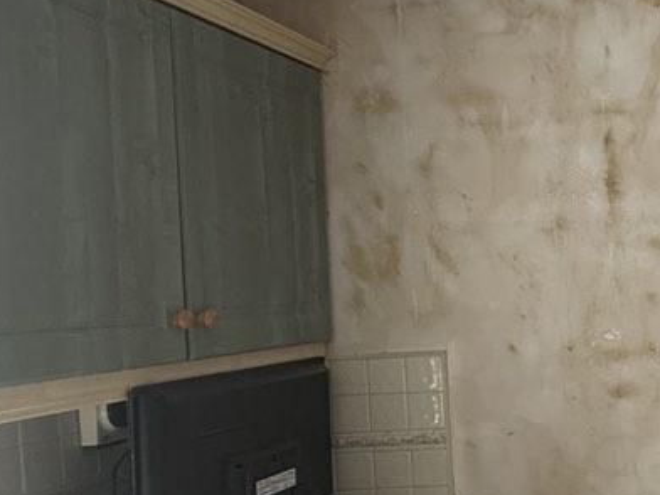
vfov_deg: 29.0
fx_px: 953
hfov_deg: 31.3
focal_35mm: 50
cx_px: 817
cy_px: 296
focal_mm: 2.22
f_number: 2.2
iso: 160
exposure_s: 1/99
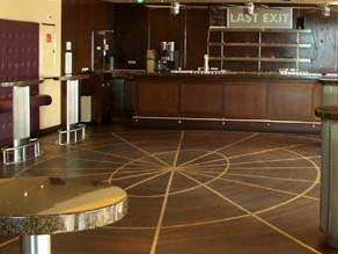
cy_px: 121
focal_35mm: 66
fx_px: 644
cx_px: 227
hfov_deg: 29.2
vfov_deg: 22.3
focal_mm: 5.8
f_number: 2.6
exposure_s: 1/60
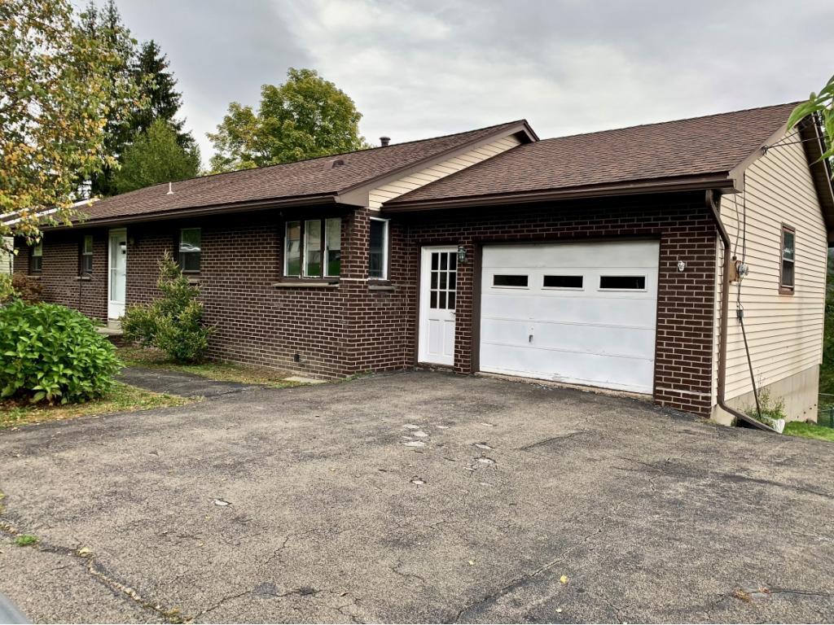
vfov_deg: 53.1
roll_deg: -1.5
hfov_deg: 67.3
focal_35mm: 26
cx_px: 417
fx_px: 626
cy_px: 312
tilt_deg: -1.1
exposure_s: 1/190
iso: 25
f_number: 1.8
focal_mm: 4.25
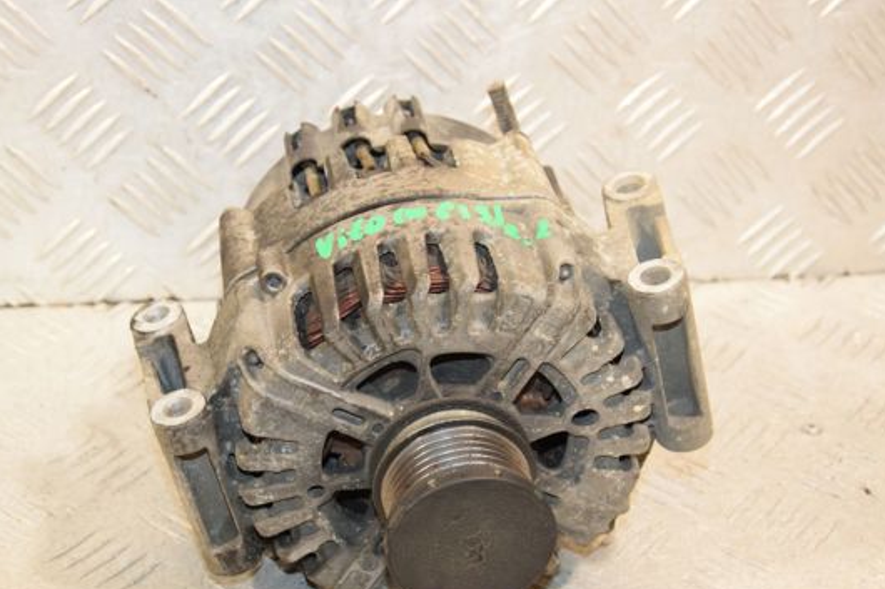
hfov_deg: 23.4
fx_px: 2138
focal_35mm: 87
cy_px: 354
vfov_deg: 15.7
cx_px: 414
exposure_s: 1/160
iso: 1600
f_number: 5.6
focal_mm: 48
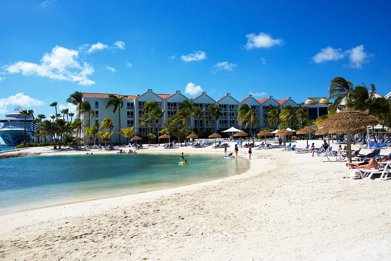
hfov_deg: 65.5
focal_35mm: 28
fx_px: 304
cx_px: 196
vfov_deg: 46.4
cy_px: 130
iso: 100
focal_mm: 28
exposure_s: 1/640
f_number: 8
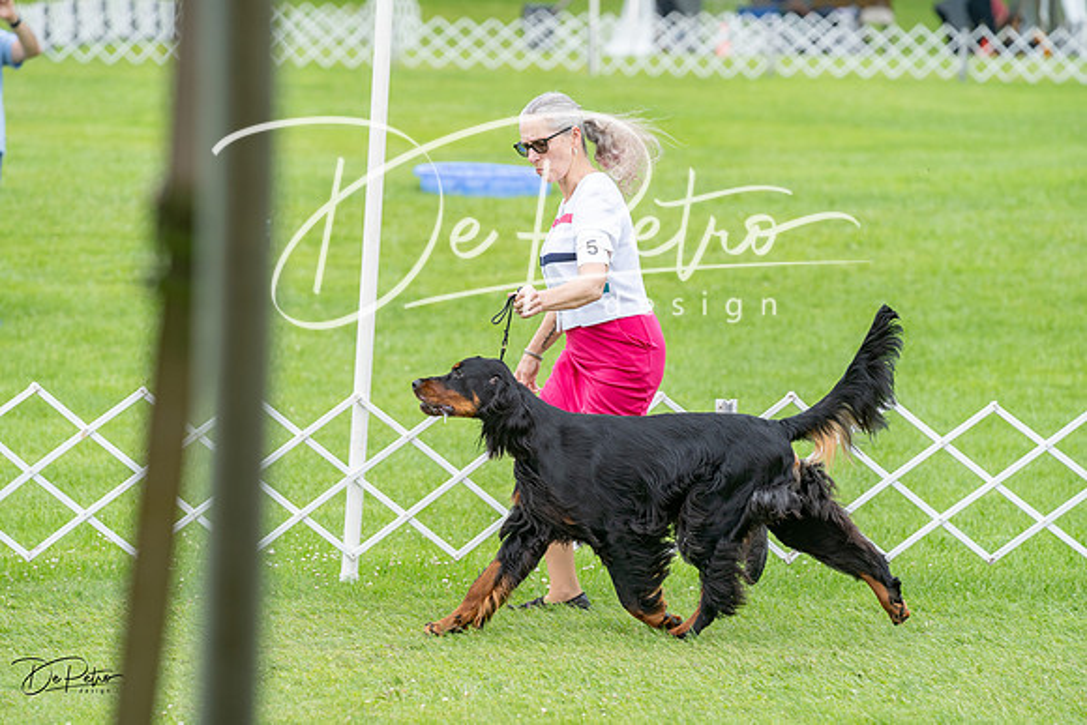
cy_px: 362
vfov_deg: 6.9
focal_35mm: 200
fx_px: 6040
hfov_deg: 10.3
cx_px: 544
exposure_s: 1/800
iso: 400
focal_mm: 200
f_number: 5
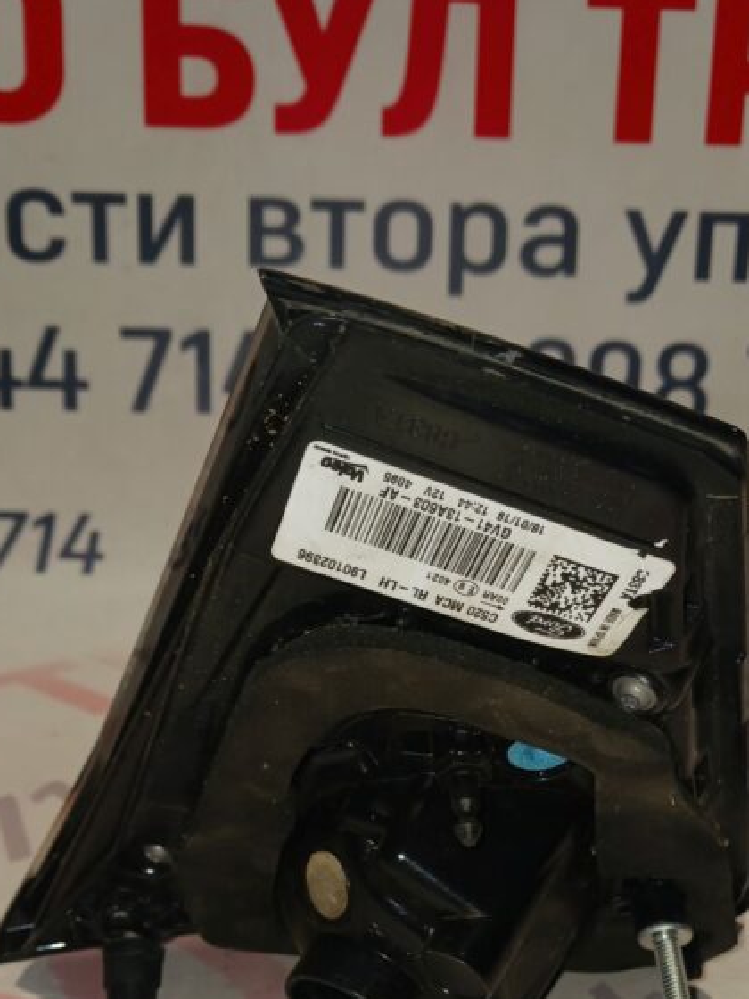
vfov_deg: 40.4
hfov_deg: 32.2
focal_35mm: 45
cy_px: 798
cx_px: 403
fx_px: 1298
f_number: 1.8
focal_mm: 4
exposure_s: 1/50
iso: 64
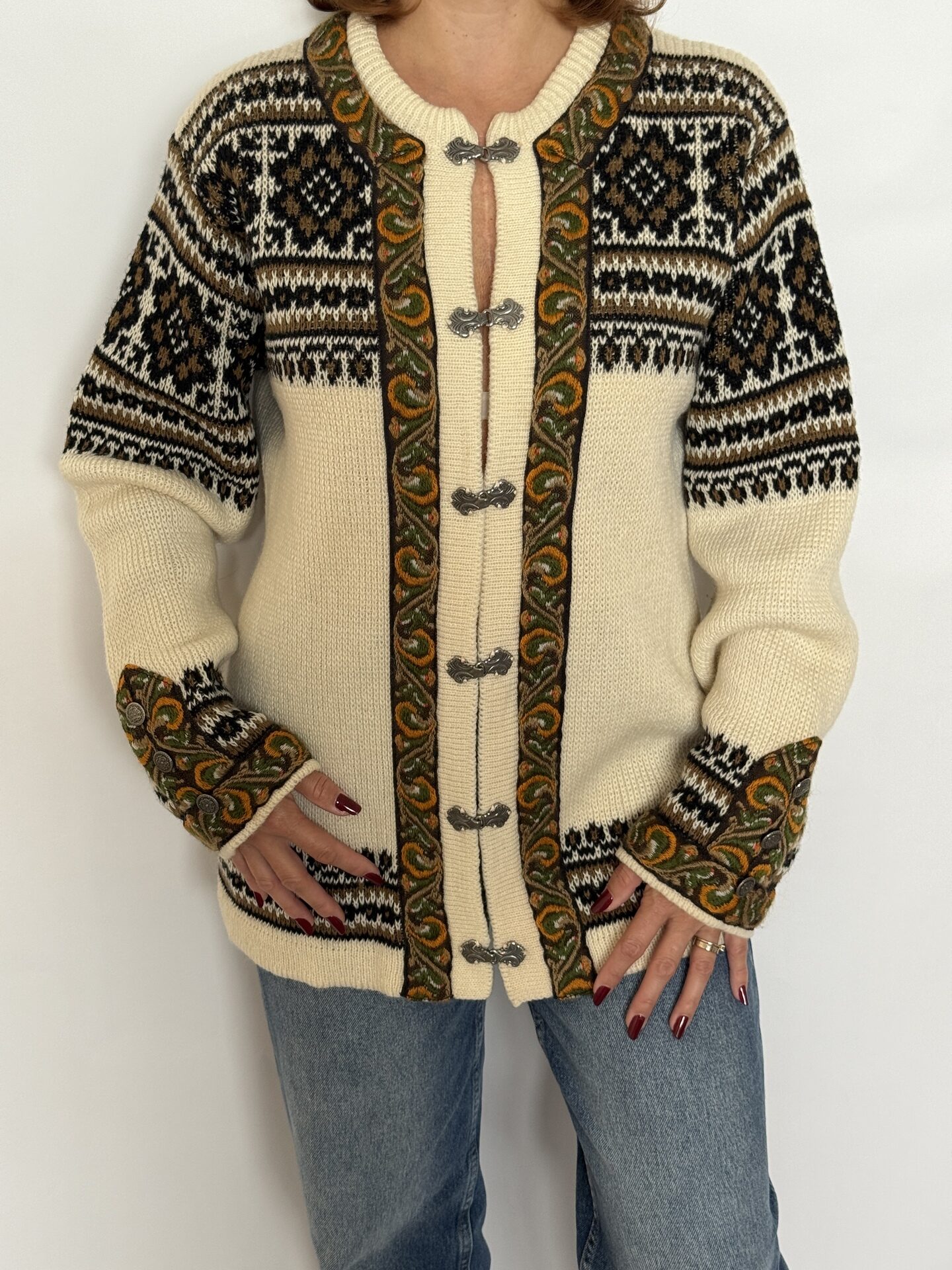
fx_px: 1760
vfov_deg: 39.7
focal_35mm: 48
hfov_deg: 30.3
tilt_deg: -21.2
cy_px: 635
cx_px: 476
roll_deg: -1.1
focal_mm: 6.76
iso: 100
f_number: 1.78
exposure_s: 1/111
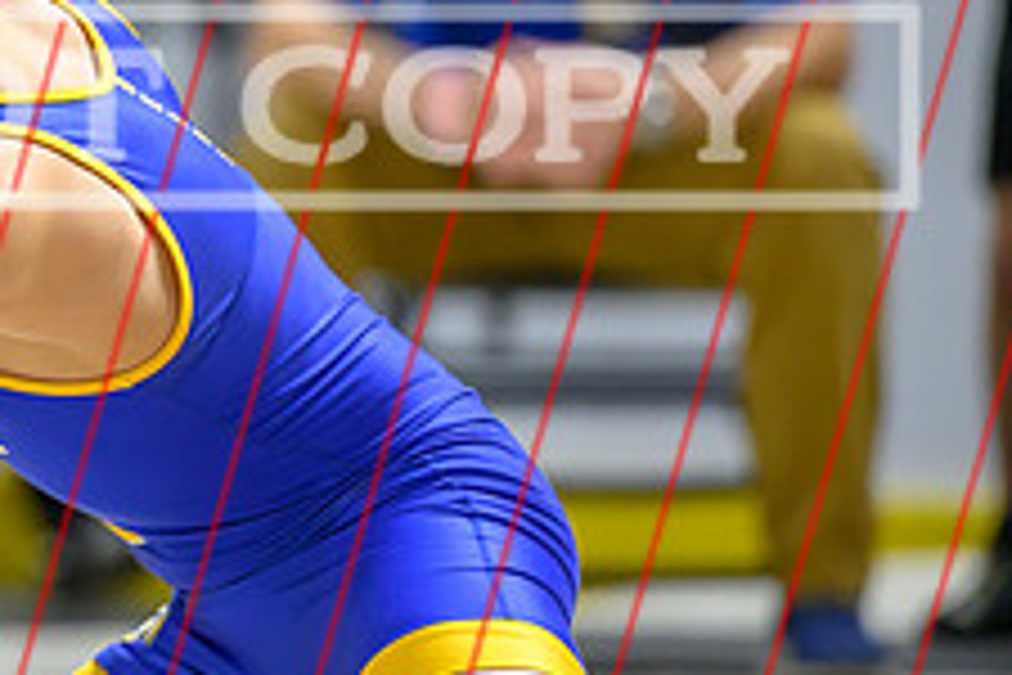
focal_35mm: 560
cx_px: 81
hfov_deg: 3.7
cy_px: 137
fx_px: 15741
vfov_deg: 2.5
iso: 2800
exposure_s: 1/800
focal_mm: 200
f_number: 2.8
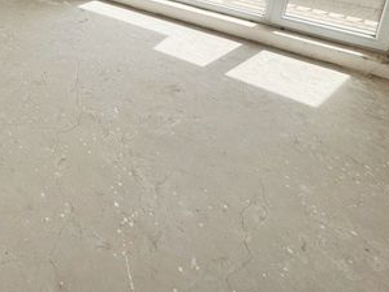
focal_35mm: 33
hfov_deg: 47.2
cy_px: -33
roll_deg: +1.1
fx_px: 371
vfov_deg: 36.1
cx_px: 10
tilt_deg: -17.4
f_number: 2.2
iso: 40
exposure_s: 1/910
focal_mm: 2.22
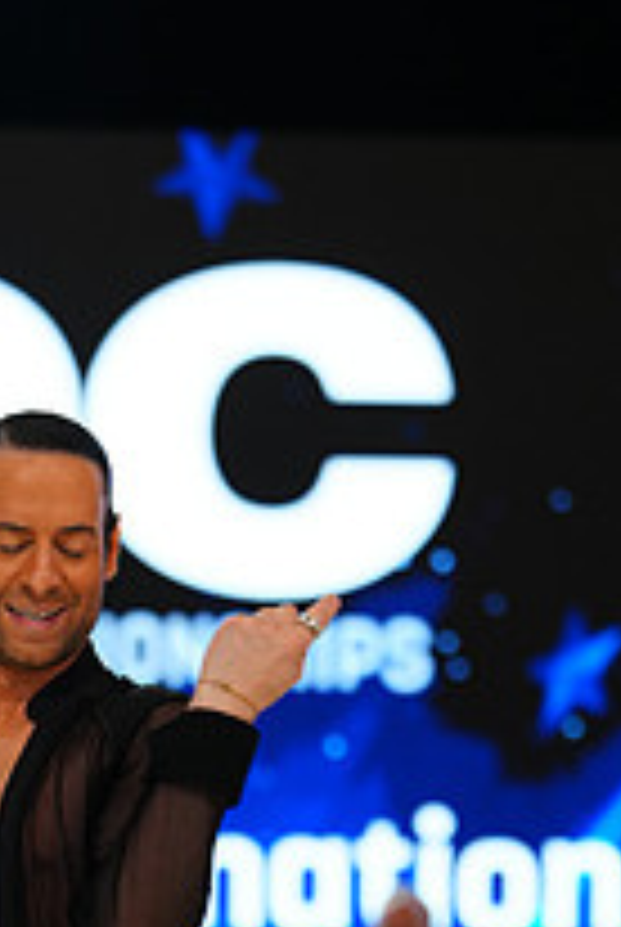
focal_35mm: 267
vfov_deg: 7.6
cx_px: -106
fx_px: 6885
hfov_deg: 5.1
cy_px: 1107
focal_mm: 95
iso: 640
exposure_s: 1/400
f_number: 2.8
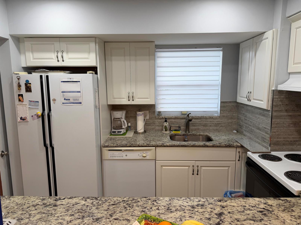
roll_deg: +1.0
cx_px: 150
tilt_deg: -8.2
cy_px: 112
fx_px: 209
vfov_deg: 56.8
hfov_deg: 71.6
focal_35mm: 24
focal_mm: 6.76
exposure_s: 1/120
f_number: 1.78
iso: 80
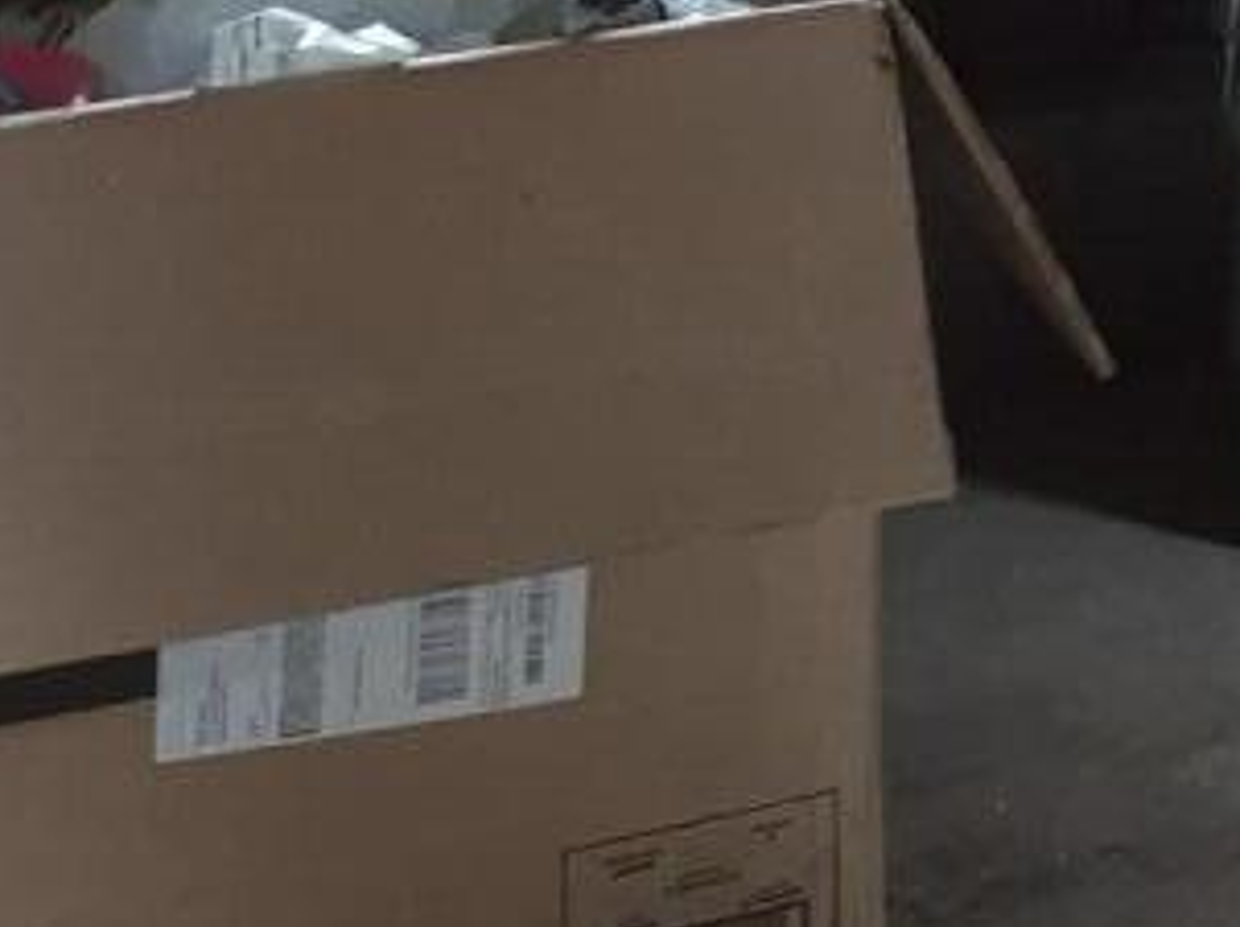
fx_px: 5474
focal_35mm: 153
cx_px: 2892
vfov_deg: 9.0
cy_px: -1001
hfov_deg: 11.1
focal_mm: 5.4
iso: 320
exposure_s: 1/24
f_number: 1.8
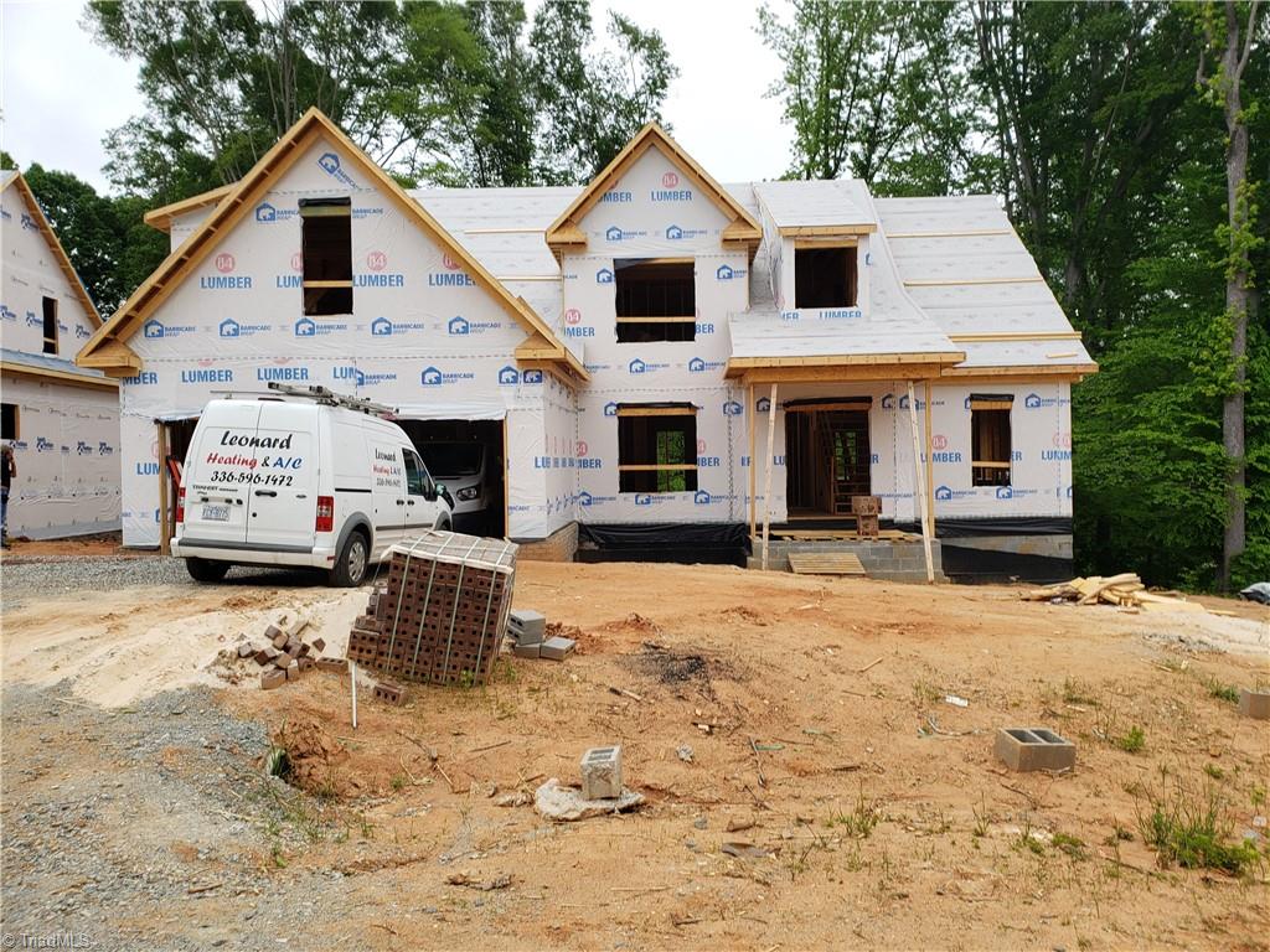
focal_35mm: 26
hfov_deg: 67.3
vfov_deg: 53.1
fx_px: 954
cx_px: 635
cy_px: 476
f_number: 2.4
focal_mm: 4.3
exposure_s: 1/253
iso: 50
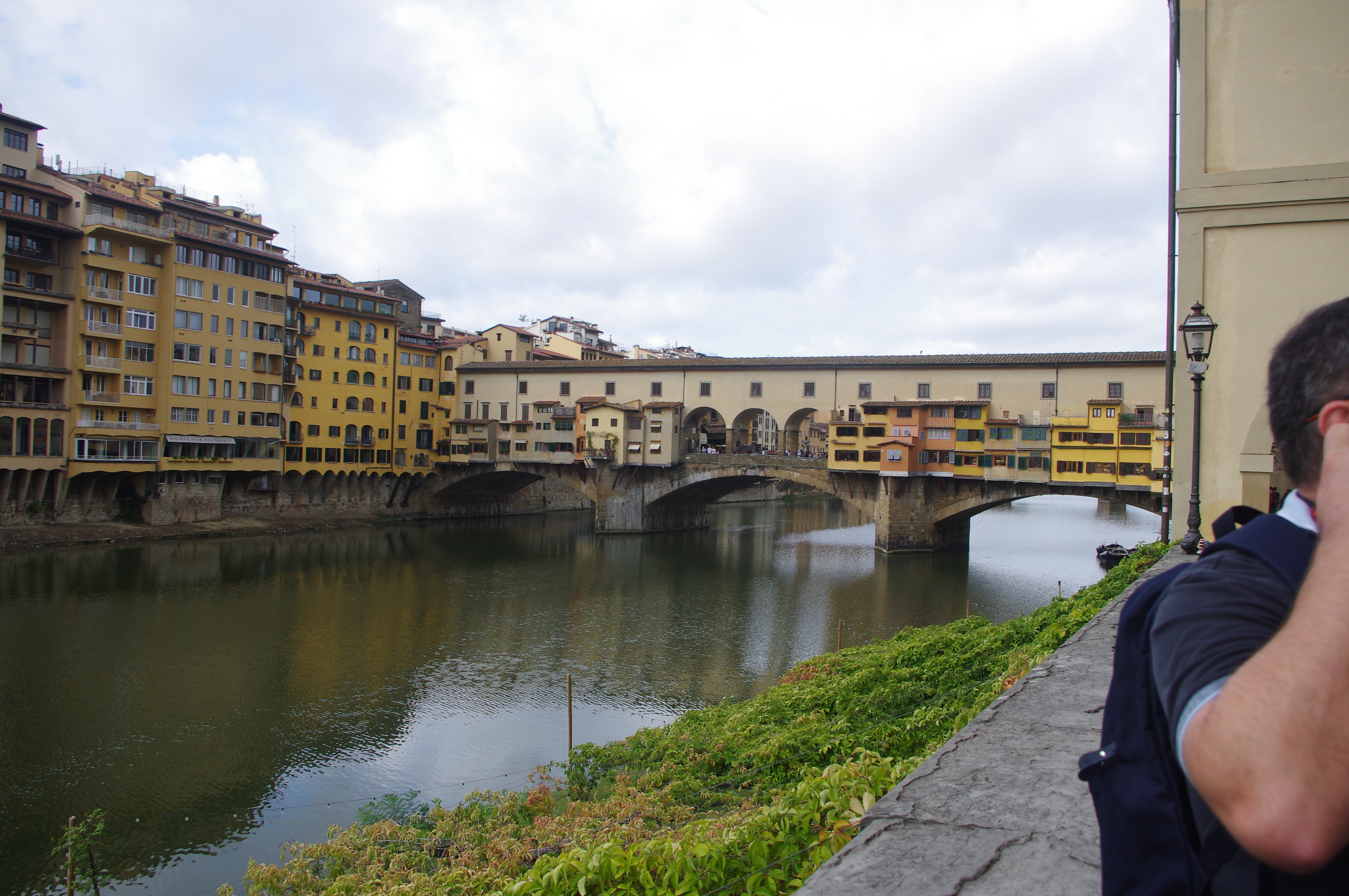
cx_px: 674
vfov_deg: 43.5
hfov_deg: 62.0
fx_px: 1123
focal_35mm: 30
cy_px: 448
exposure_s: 1/320
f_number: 7.1
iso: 200
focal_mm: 20
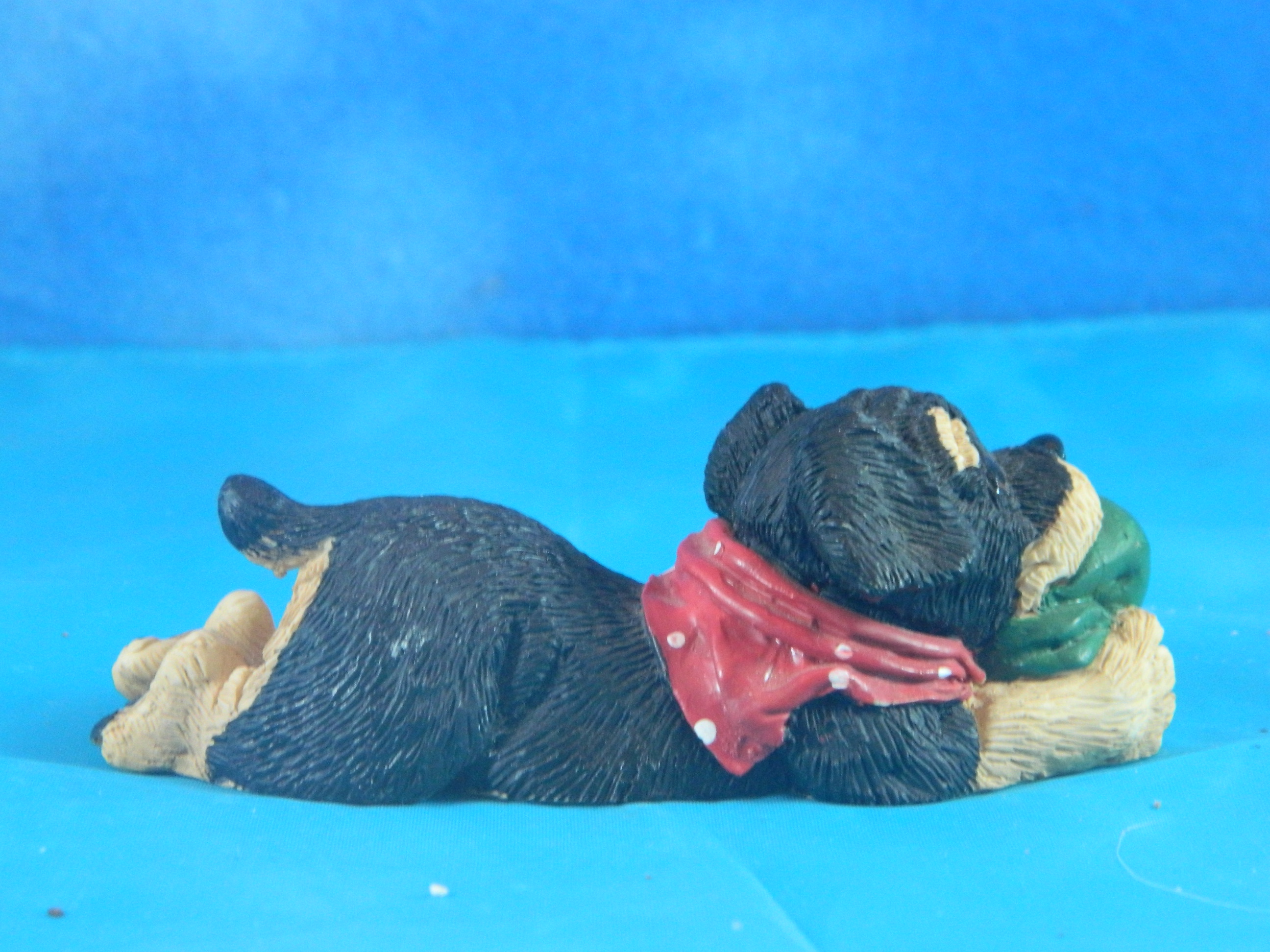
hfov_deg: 19.1
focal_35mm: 103
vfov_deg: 14.4
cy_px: 476
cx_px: 635
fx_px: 3779
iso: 400
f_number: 4.5
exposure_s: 1/15
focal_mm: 18.6
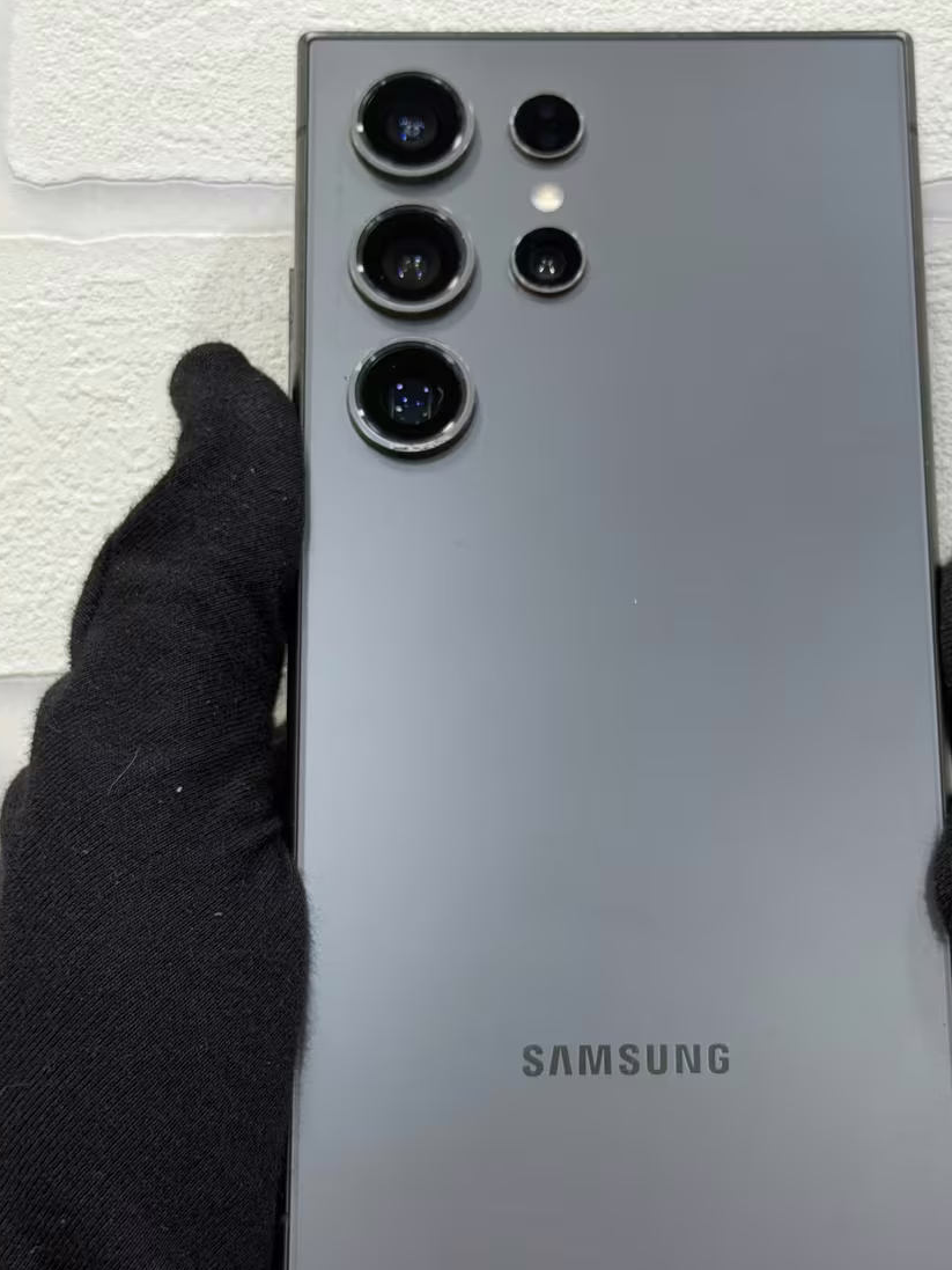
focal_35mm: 70
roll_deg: +0.3
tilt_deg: -0.1
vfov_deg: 27.7
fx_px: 2566
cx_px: 591
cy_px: 718
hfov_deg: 21.0
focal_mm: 6.76
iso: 50
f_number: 1.78
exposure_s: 1/50
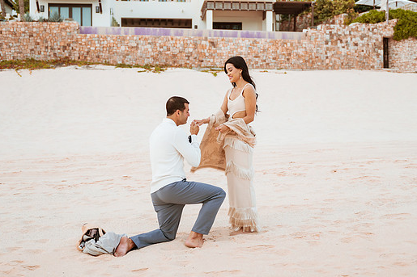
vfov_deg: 29.2
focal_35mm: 46
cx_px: 206
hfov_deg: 42.8
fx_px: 533
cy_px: 130
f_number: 2.8
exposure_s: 1/4000
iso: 250
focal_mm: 38
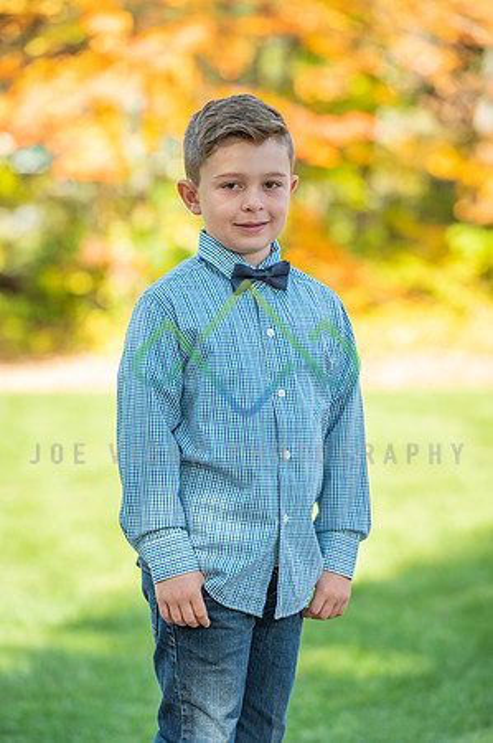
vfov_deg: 10.3
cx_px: 246
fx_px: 4118
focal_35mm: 200
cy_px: 372
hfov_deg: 6.9
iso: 100
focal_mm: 200
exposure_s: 1/200
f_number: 6.3
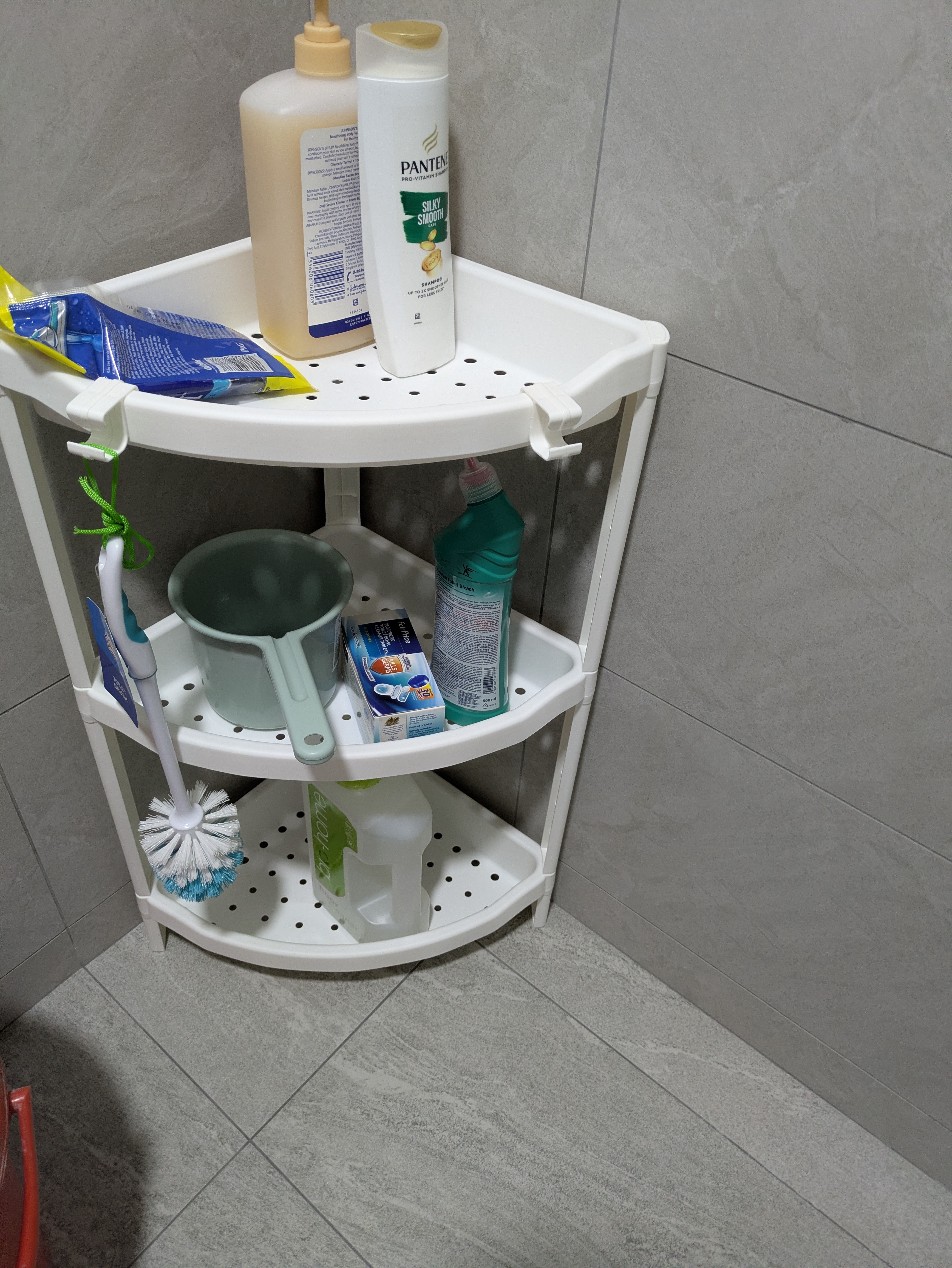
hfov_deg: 54.9
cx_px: 476
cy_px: 634
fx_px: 916
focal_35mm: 25
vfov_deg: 69.4
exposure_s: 1/50
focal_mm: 5.43
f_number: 1.89
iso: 352
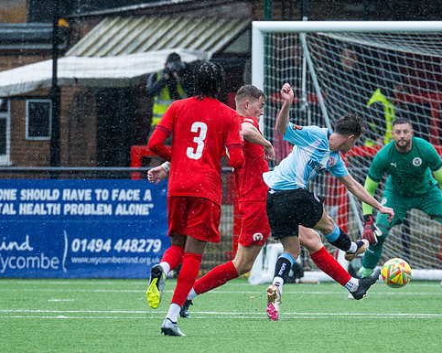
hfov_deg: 2.8
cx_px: 229
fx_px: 8918
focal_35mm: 682
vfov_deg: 2.3
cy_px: 322
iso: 800
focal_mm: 280
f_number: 4
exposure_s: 1/1250
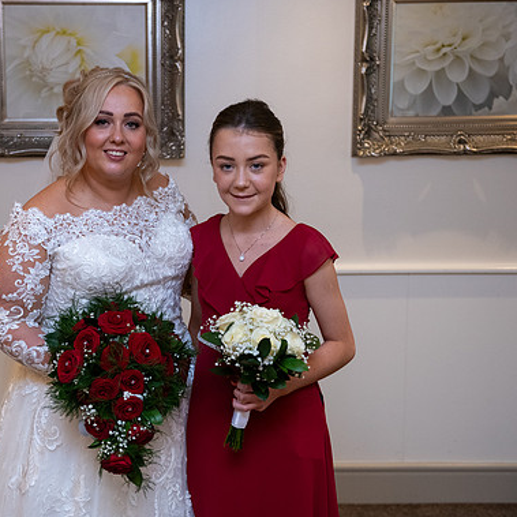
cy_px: 258
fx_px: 1098
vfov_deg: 26.5
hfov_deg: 26.3
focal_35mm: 65
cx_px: 160
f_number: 3.5
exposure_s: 1/160
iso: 1000
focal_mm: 50
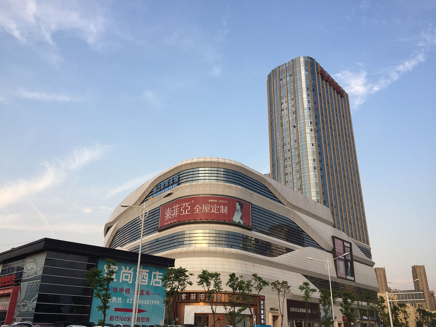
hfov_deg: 61.7
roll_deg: -1.4
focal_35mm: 29
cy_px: 164
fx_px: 365
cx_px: 218
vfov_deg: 48.2
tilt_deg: +24.2
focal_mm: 4.15
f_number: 2.2
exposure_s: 1/309
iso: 32
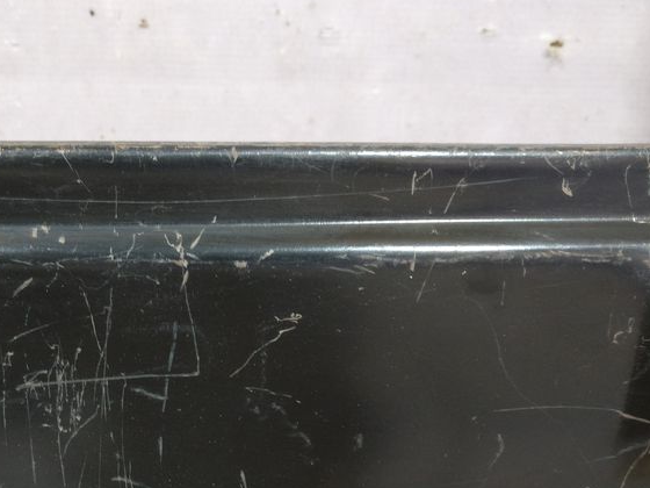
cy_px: 408
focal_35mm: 50
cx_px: 176
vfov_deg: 28.3
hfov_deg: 37.4
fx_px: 939
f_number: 2
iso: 640
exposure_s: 1/17
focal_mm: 4.26
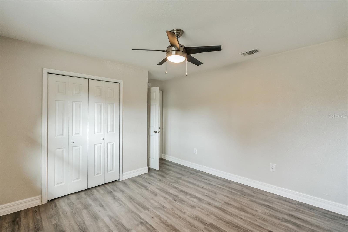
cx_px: 174
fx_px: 155
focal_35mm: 16
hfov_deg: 96.7
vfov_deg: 73.7
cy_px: 116
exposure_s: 1/45
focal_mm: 16
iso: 400
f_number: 4
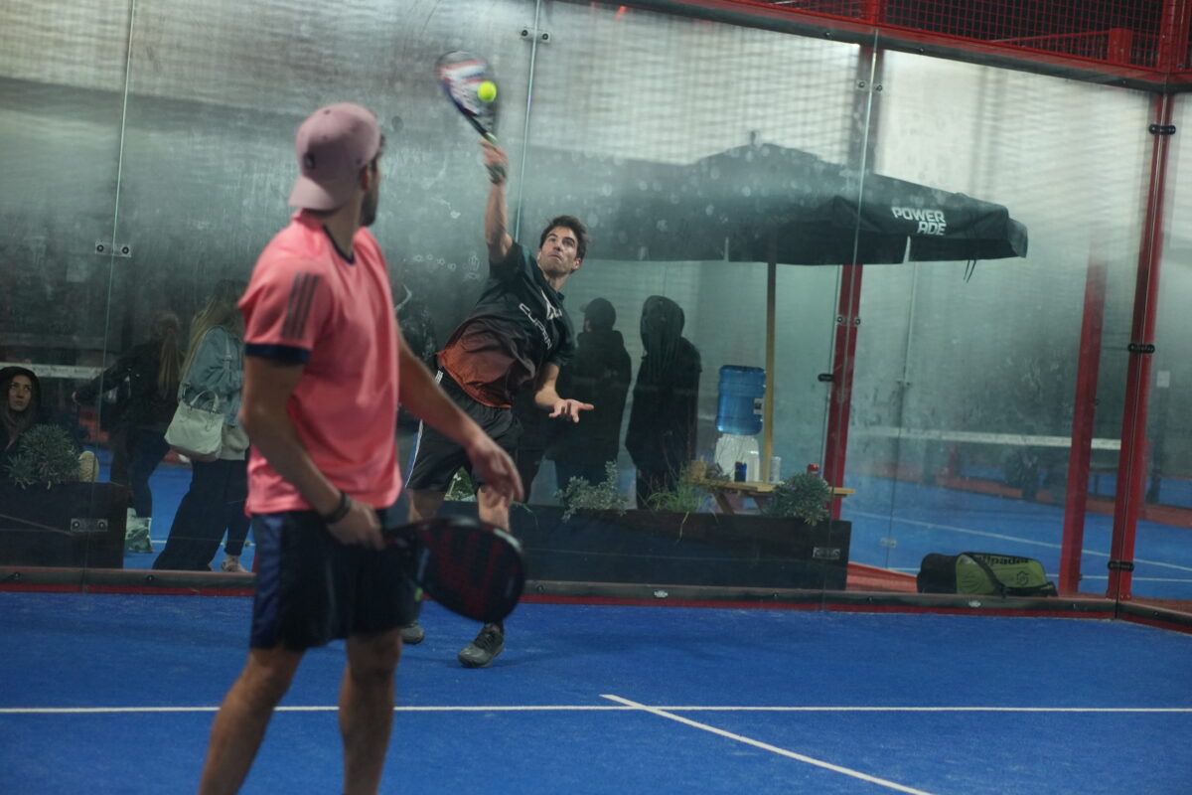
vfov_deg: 18.2
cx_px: 596
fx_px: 2483
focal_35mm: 75
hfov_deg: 27.0
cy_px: 398
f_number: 1.8
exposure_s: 1/250
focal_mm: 50
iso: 1600
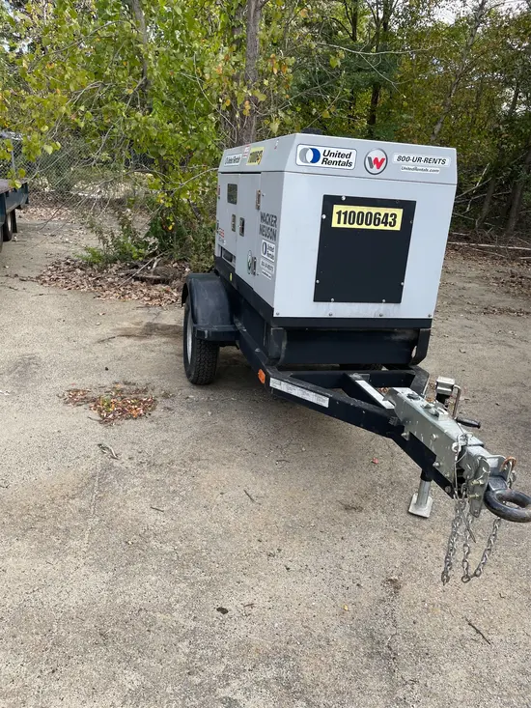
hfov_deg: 53.1
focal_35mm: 26
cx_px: 266
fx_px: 532
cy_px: 354
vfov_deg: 67.3
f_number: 1.6
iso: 50
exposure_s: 1/940
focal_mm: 4.2
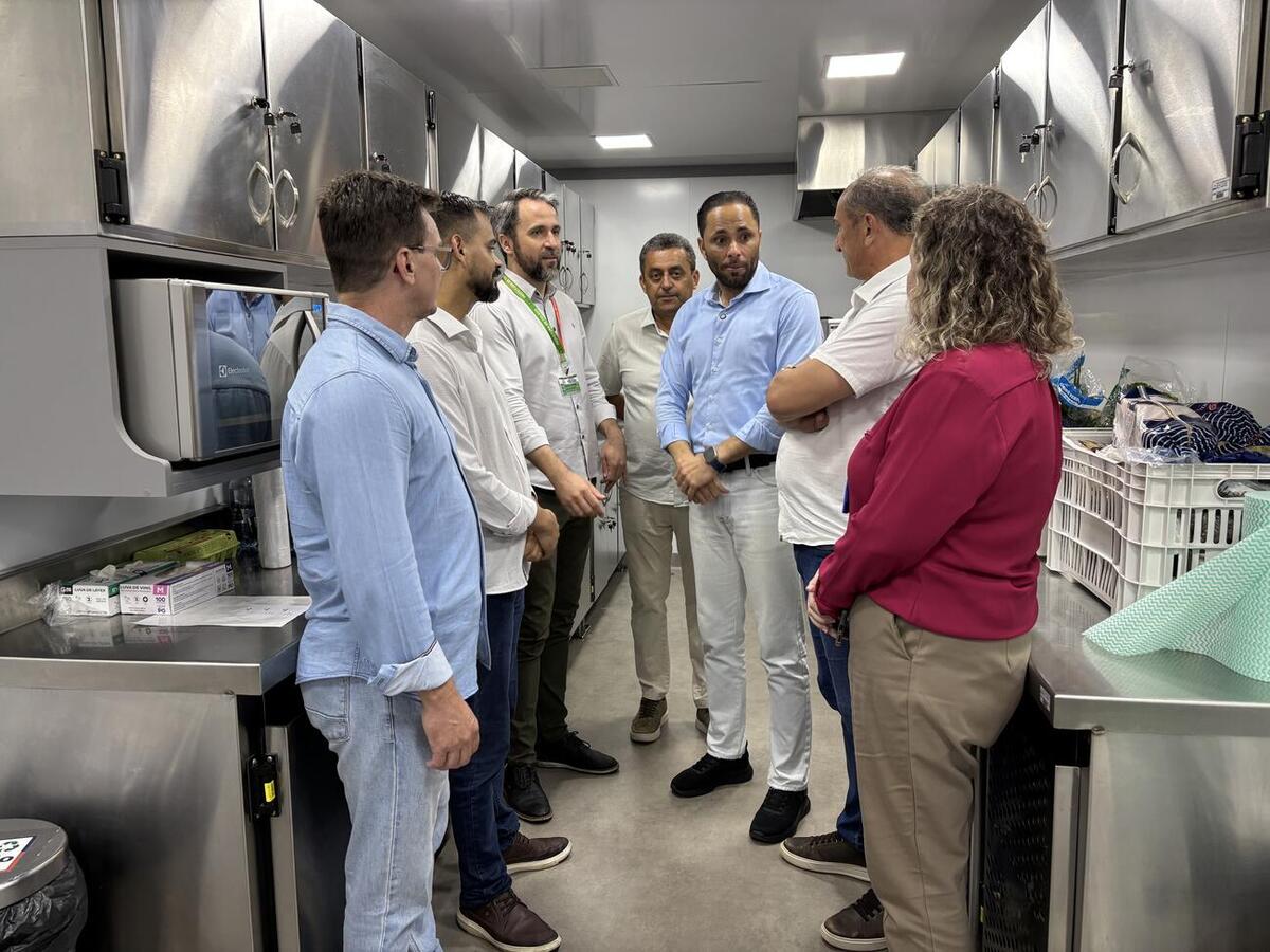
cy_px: 476
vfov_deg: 53.1
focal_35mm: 26
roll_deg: +1.3
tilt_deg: -8.7
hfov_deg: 67.3
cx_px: 635
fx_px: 954
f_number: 1.6
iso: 100
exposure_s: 1/60
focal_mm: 5.96
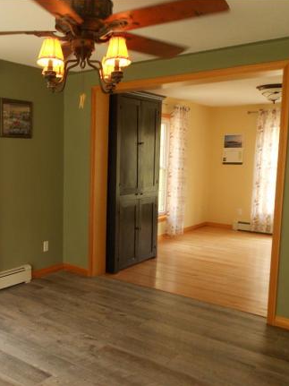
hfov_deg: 39.1
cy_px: 192
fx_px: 390
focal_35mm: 35
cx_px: 57
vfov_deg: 52.6
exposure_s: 1/30
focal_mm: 4.6
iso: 125
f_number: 3.2
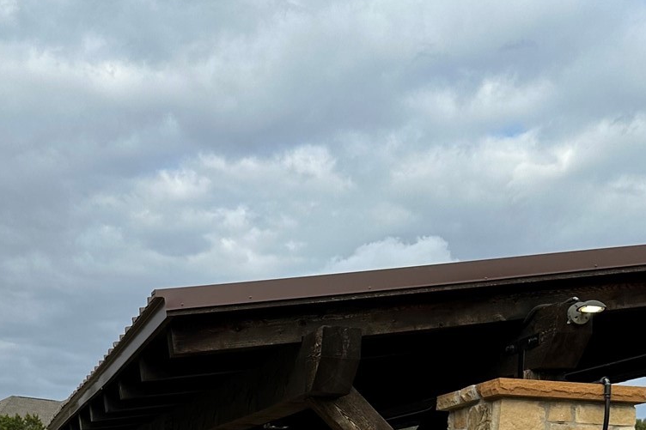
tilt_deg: -2.2
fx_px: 1220
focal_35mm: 68
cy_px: 568
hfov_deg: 29.6
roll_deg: -3.7
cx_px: 266
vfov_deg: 18.5
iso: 80
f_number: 1.78
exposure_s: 1/4184
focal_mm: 6.86
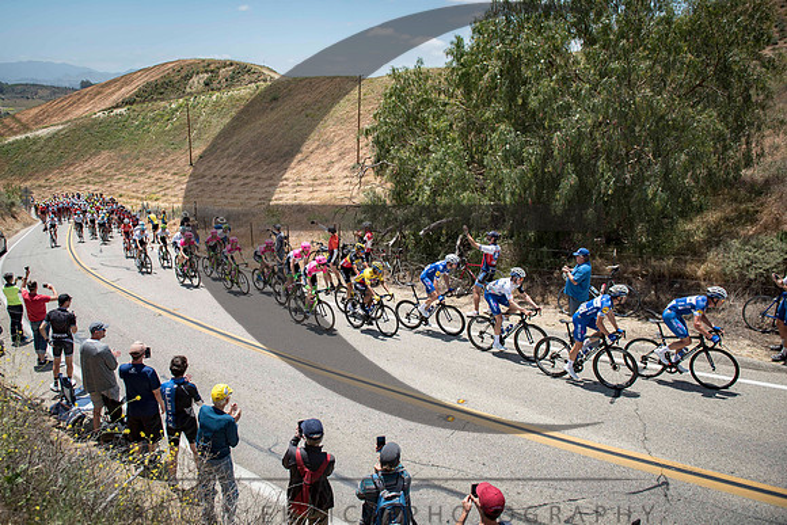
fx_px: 575
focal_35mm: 26
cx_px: 356
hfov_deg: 68.6
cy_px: 237
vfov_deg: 49.0
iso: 100
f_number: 4
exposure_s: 1/1000
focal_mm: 24
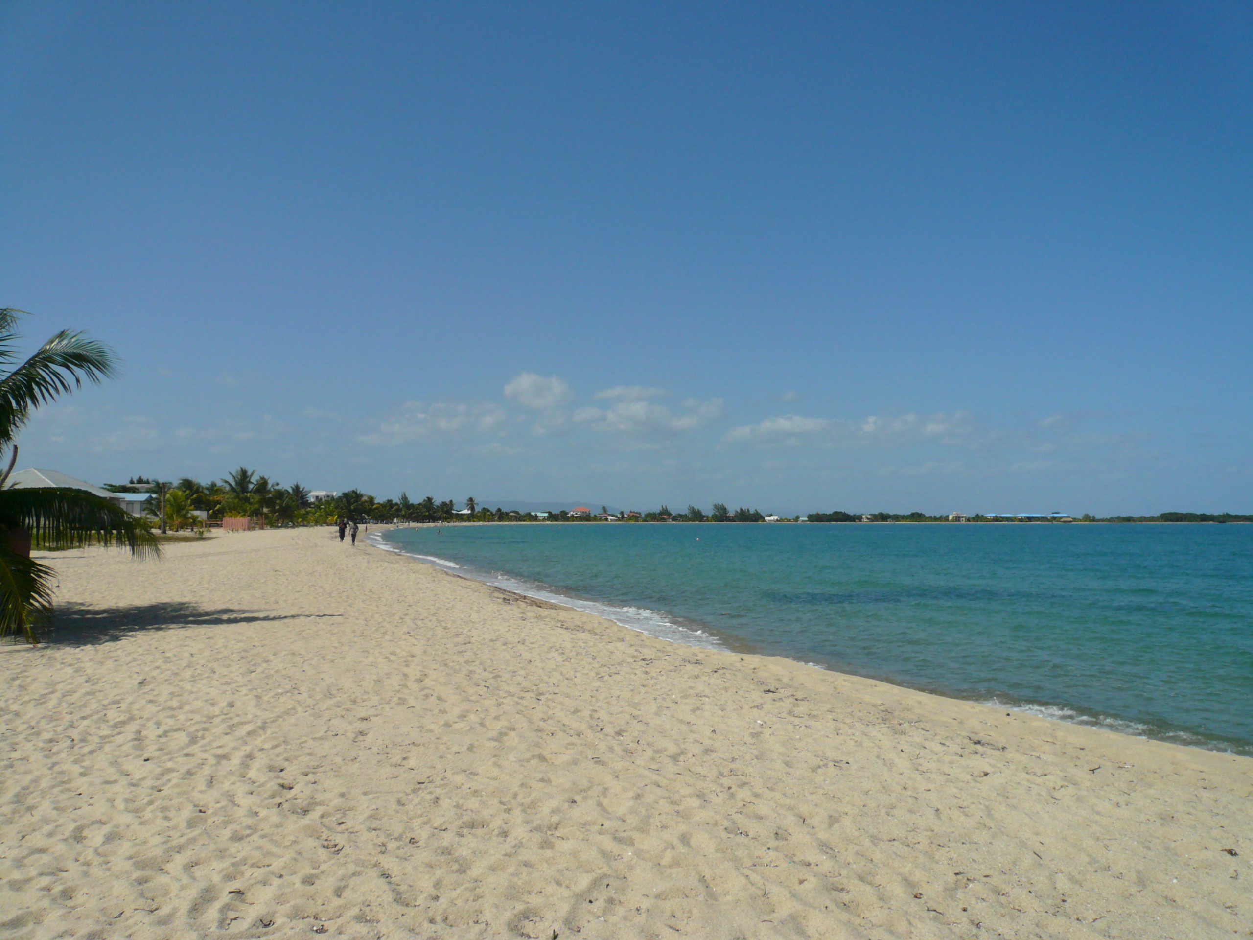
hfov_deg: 63.4
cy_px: 470
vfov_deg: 49.7
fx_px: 1014
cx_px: 626
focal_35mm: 28
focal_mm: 4.6
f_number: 8
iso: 100
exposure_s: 1/500
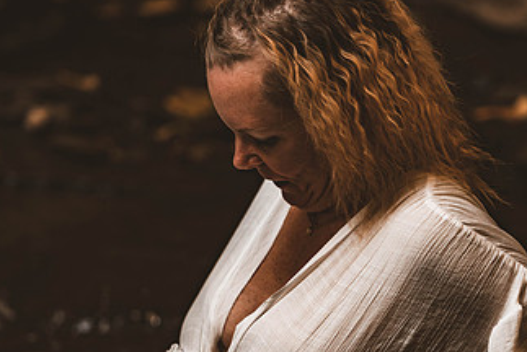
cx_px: 323
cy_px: 266
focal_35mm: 269
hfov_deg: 7.6
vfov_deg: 5.1
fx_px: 3941
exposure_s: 1/400
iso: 1000
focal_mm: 150
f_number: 2.8
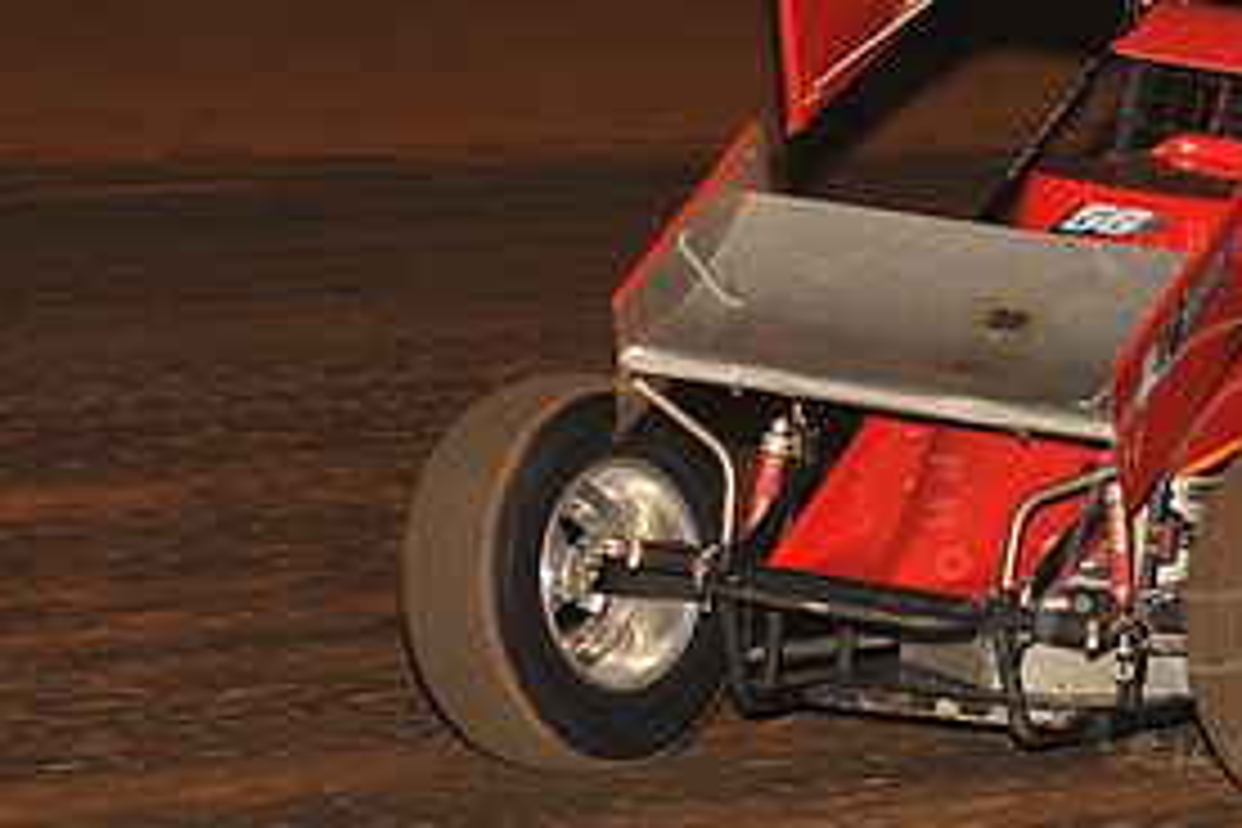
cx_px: 1197
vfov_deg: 6.2
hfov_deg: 9.3
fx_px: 7624
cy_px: 79
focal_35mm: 221
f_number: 6.3
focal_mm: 105
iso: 800
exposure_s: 1/320
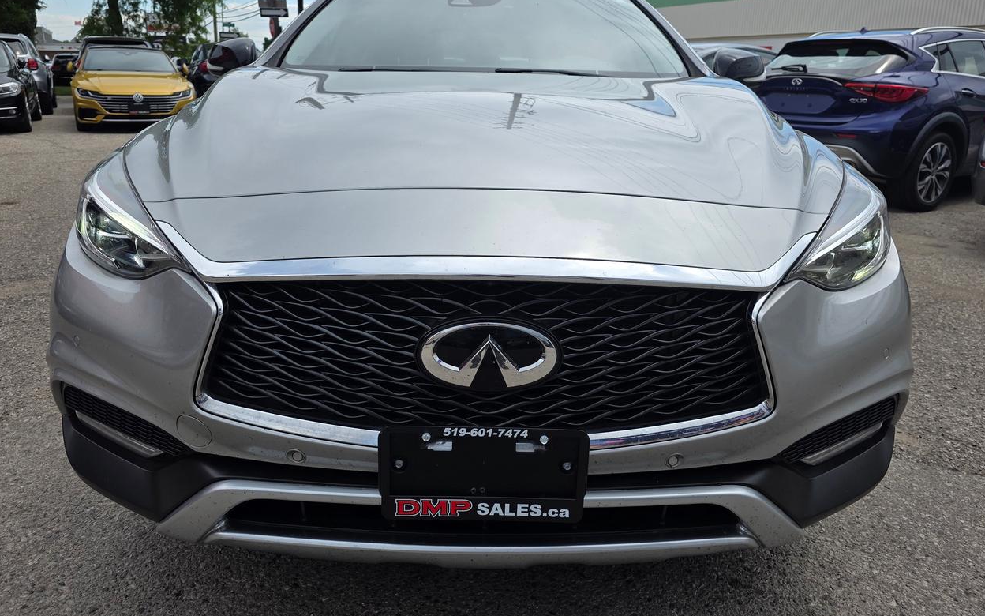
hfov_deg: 72.5
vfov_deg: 49.2
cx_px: 489
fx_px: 671
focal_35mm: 25
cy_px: 274
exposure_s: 1/3598
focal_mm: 6.3
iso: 80
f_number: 1.7
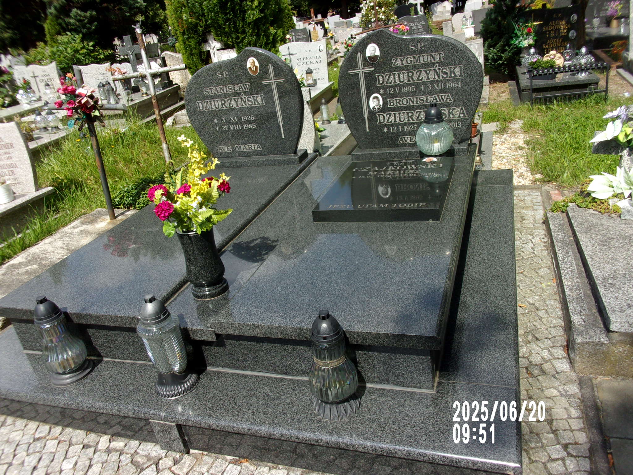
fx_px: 512
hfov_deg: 63.4
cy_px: 238
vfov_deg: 49.7
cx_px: 316
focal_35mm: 28
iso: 80
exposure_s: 1/85
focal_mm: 5.1
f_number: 10.8
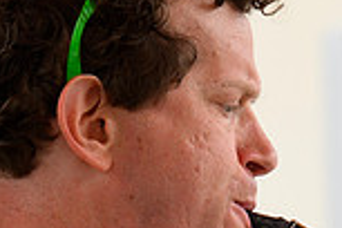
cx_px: 500
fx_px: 5652
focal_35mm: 595
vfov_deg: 2.3
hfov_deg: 3.5
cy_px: 382
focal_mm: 135
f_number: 2.8
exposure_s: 1/1600
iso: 400
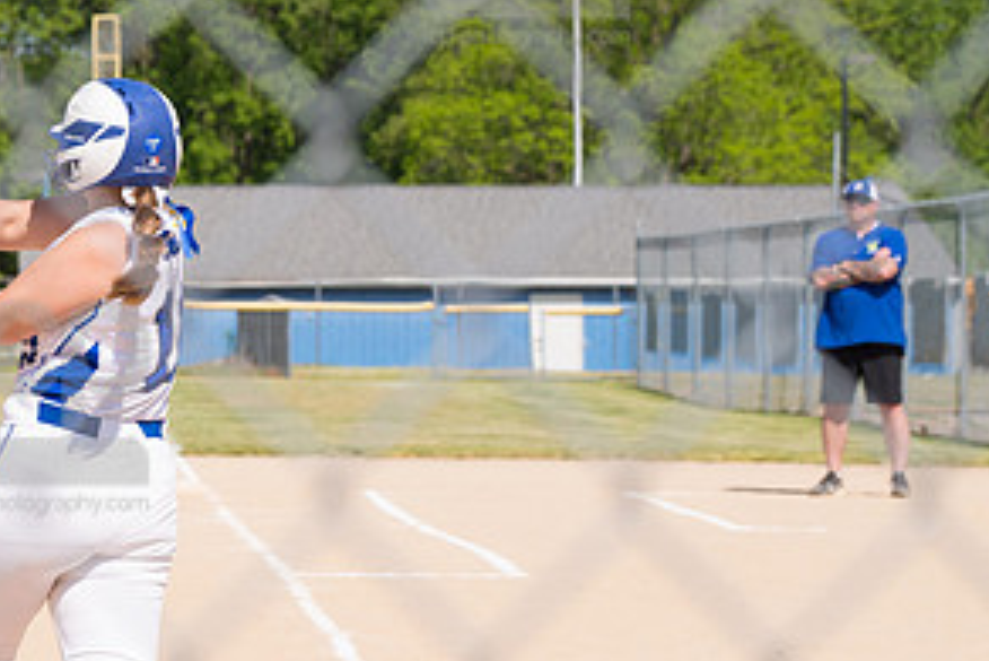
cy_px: 395
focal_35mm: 171
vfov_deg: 8.0
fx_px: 4700
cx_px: 47
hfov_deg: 11.9
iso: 320
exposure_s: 1/1600
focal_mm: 86
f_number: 5.6
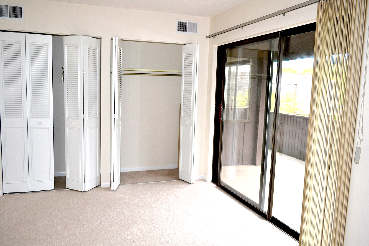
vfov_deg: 43.6
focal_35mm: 30
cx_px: 184
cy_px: 123
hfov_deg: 61.9
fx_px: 307
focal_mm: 20
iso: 400
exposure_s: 1/80
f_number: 4
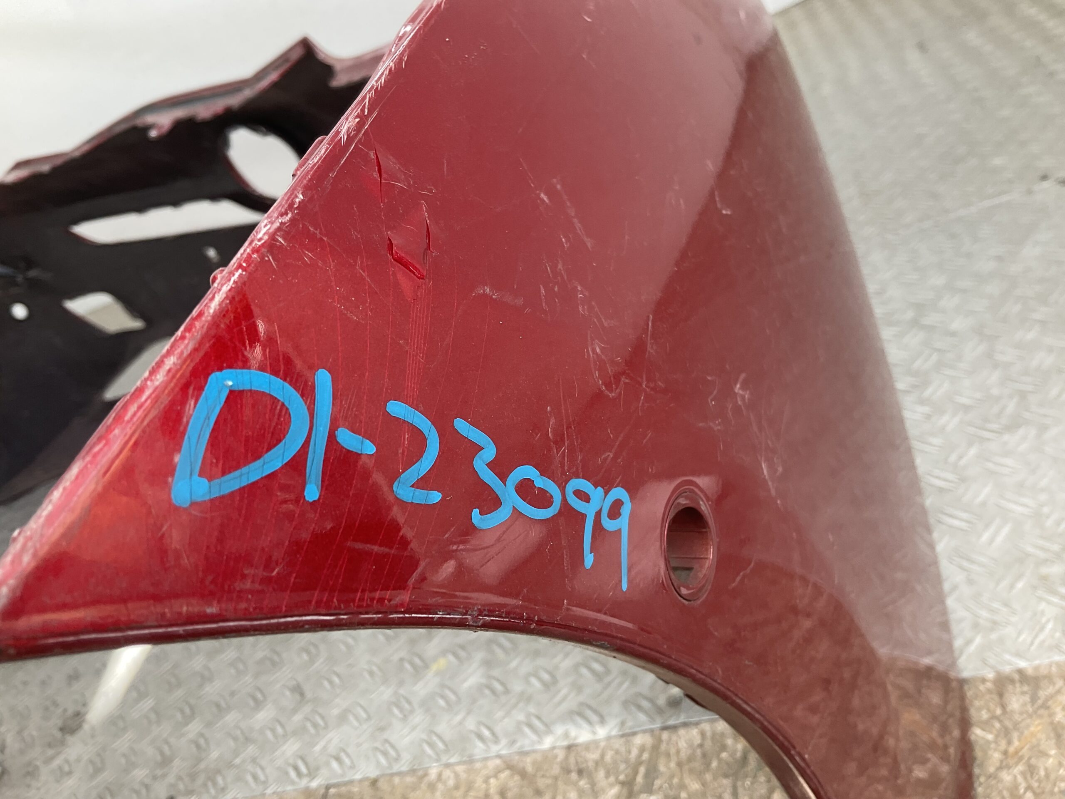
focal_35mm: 29
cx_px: 532
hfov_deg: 61.7
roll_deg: +28.6
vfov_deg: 48.2
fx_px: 892
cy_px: 400
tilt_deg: -29.9
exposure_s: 1/100
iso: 25
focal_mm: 3
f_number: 1.8
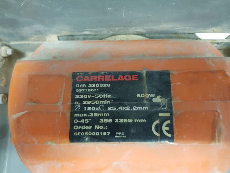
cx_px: 115
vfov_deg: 53.1
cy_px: 86
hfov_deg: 67.3
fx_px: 173
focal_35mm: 26
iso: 200
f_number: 1.7
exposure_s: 1/14
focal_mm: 4.2
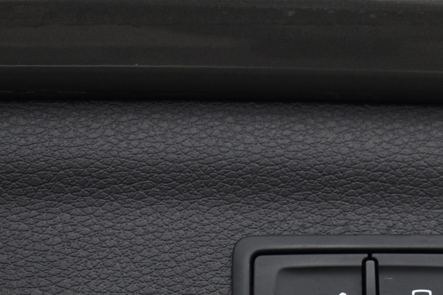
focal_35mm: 119
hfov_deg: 17.1
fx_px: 1464
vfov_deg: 11.4
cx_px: 357
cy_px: 296
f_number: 4.8
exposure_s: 1/60
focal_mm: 36
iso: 900
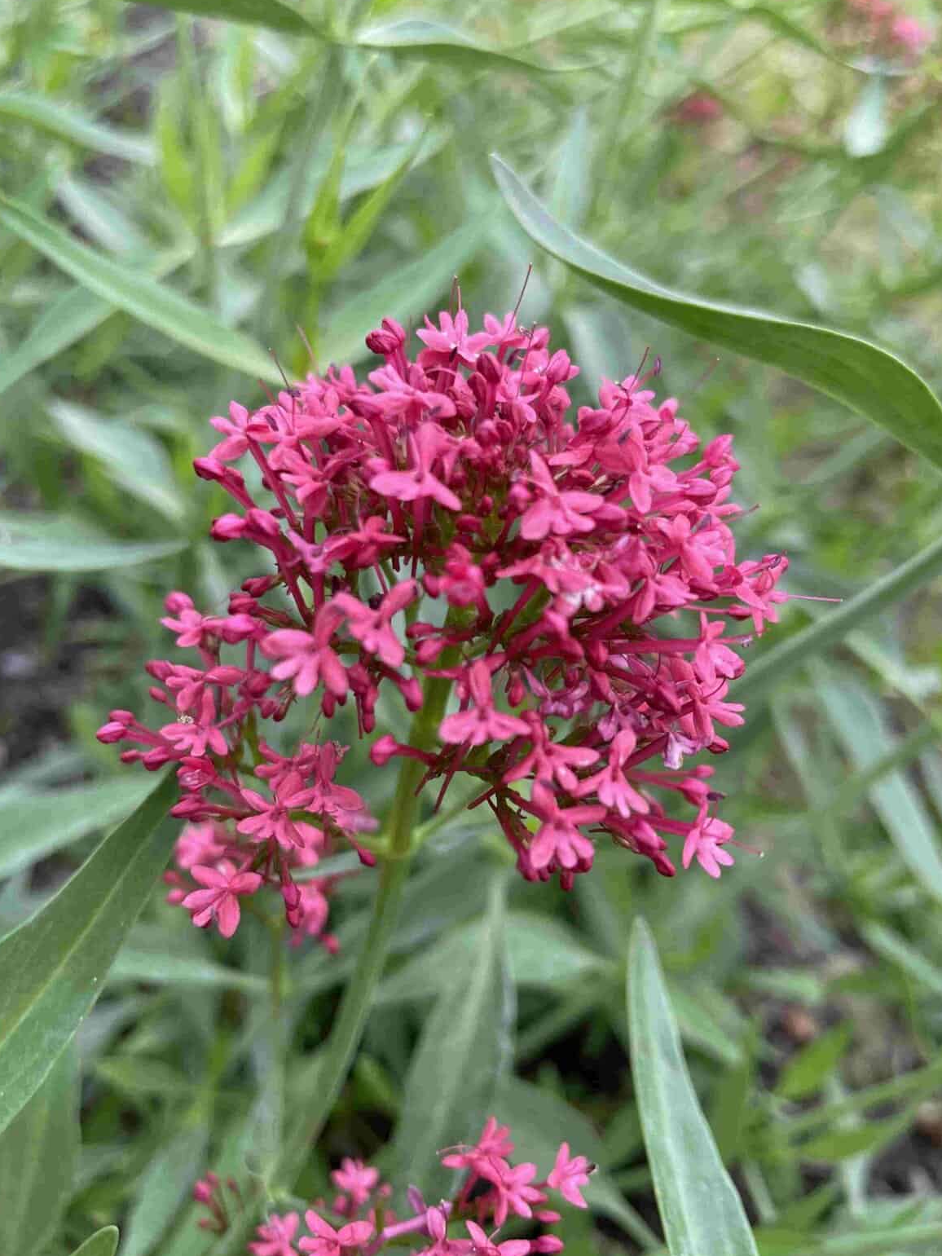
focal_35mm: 27
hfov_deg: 51.4
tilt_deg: -43.3
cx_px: 469
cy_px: 628
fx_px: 980
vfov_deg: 65.3
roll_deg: -5.7
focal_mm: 4.2
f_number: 1.6
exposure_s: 1/348
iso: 32
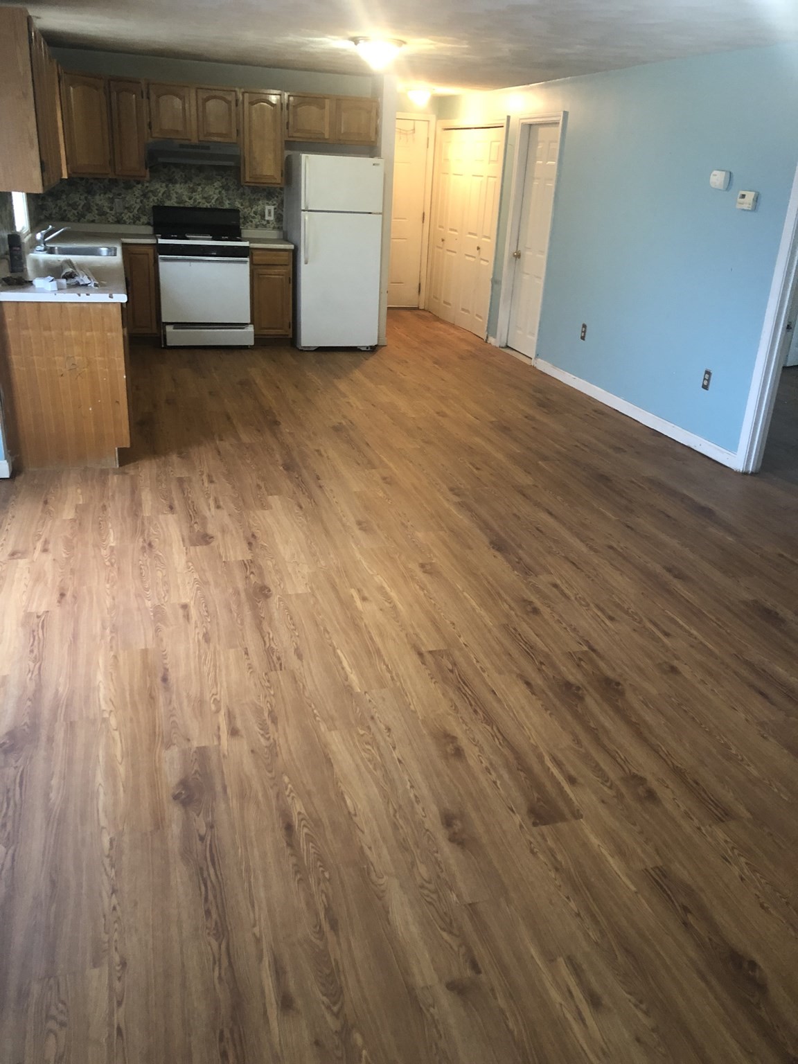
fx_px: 861
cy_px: 532
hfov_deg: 49.7
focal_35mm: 28
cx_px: 399
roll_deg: -2.3
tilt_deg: -21.4
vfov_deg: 63.4
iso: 100
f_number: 1.8
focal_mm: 3.99
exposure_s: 1/12
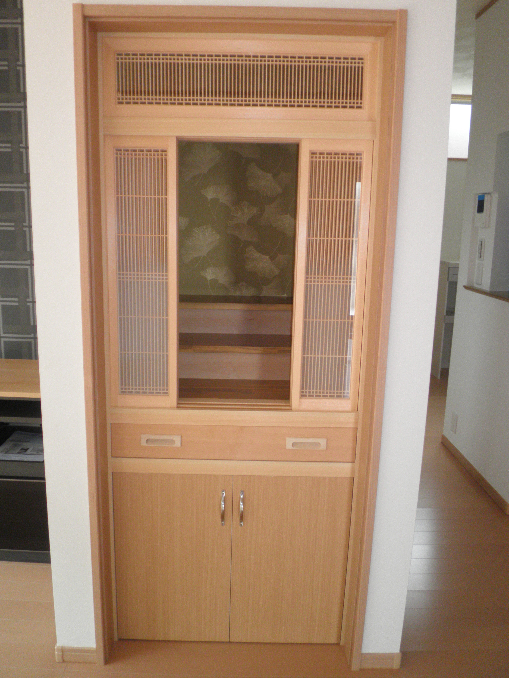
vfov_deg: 67.3
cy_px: 339
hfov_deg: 53.1
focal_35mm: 26
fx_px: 510
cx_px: 254
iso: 160
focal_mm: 4.7
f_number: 2.8
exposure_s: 1/30
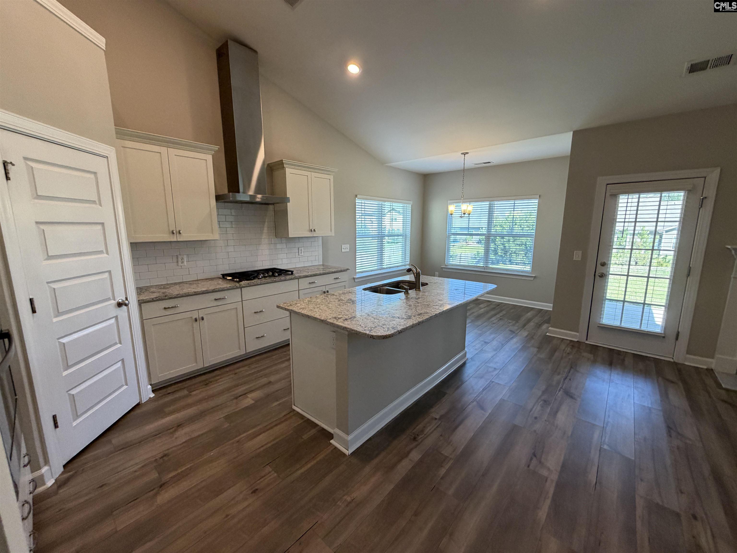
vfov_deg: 85.7
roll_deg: +0.0
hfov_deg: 102.1
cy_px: 276
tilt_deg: -7.2
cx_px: 368
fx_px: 298
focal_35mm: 14
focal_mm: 2.22
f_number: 2.2
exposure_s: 1/120
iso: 250
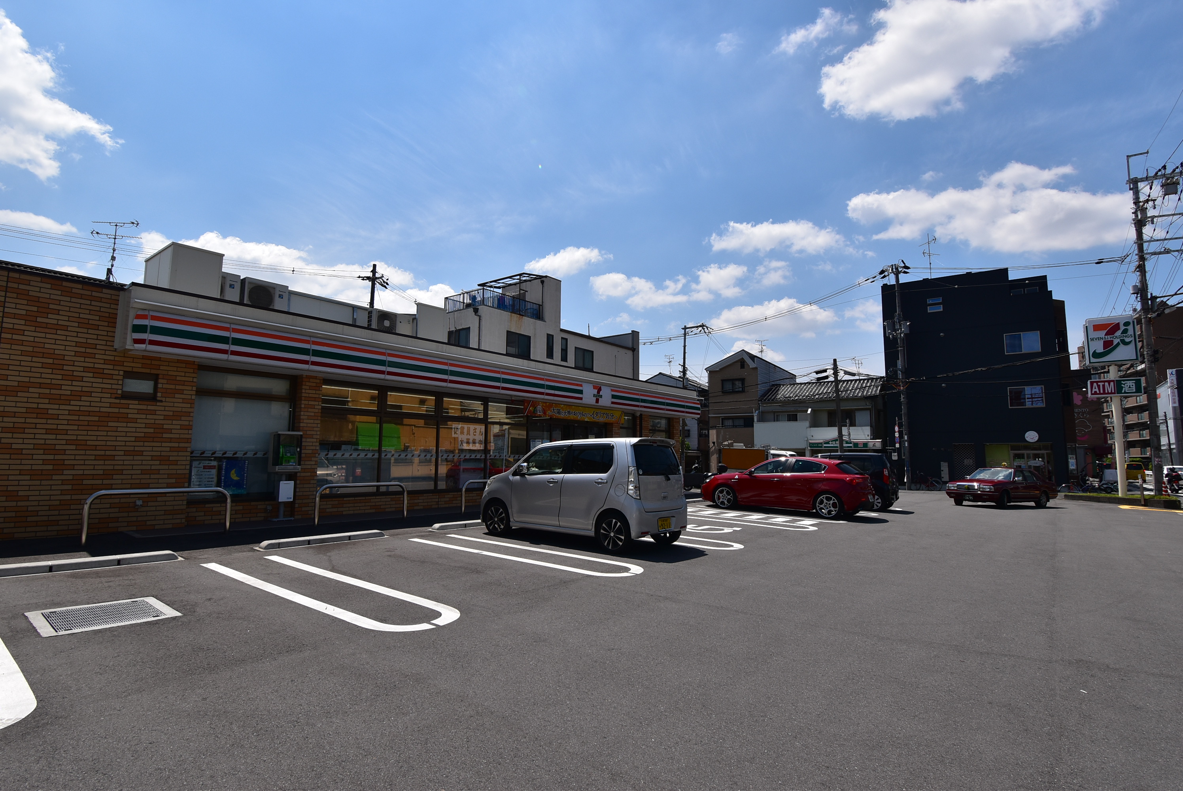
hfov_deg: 92.4
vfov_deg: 69.8
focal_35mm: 17
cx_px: 592
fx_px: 567
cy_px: 396
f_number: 11
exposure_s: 1/500
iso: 220
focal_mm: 11.5
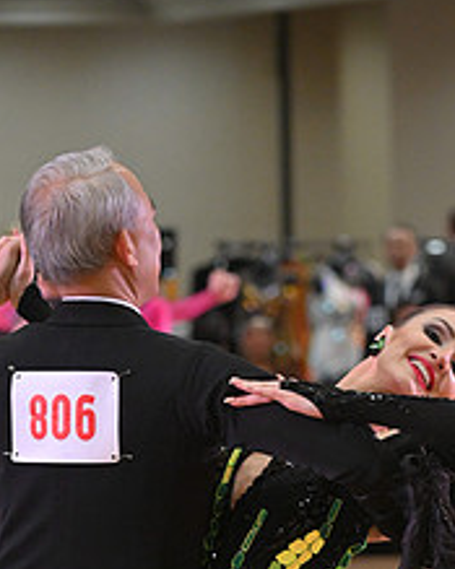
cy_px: 696
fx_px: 6081
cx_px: 188
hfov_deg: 4.3
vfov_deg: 5.3
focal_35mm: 361
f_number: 5
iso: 3200
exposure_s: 1/400
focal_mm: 145
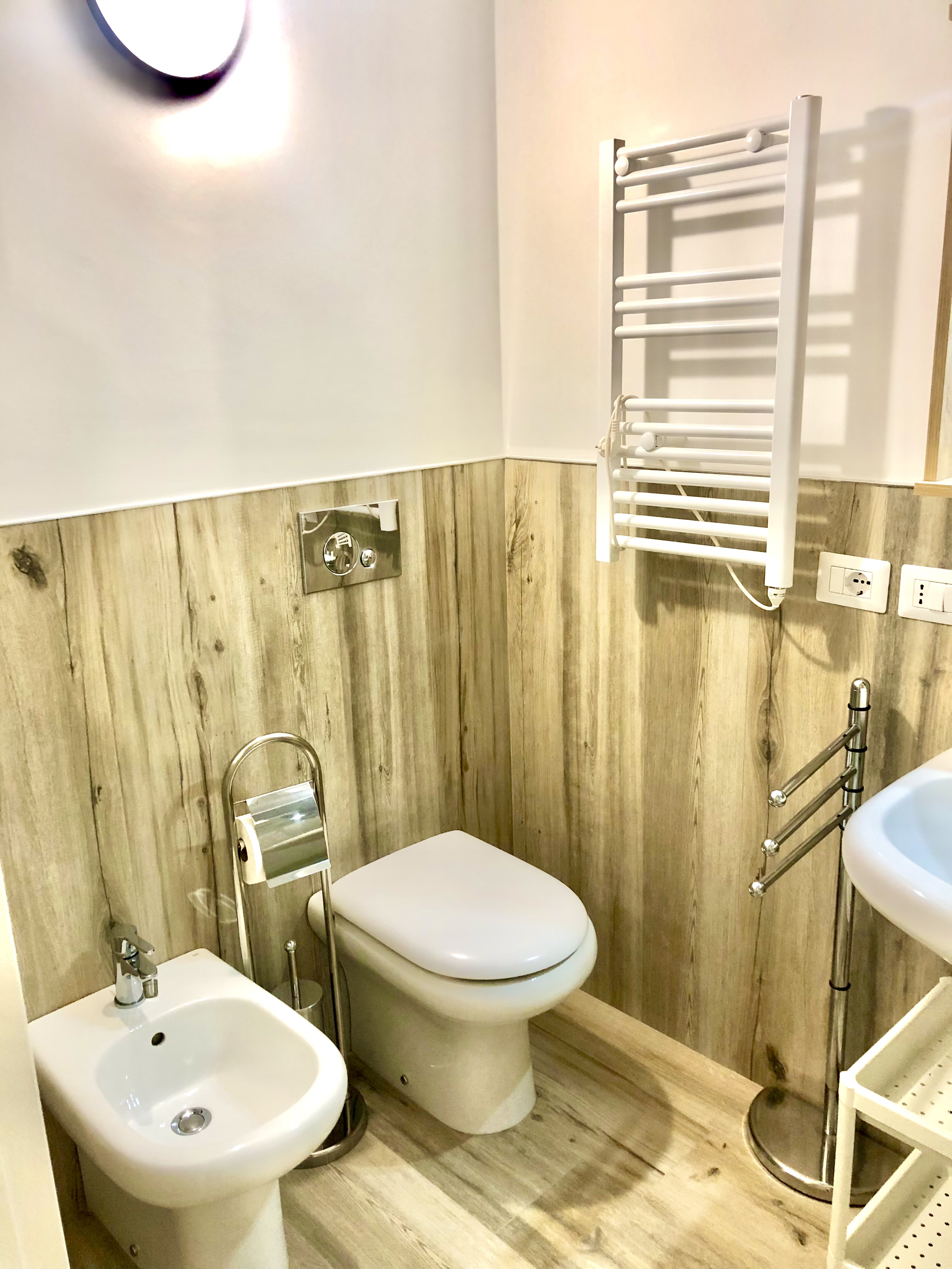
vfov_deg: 63.4
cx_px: 476
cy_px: 634
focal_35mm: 28
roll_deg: +2.1
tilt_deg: -16.7
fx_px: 1027
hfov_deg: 49.7
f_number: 1.8
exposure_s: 1/25
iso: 32
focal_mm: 3.99
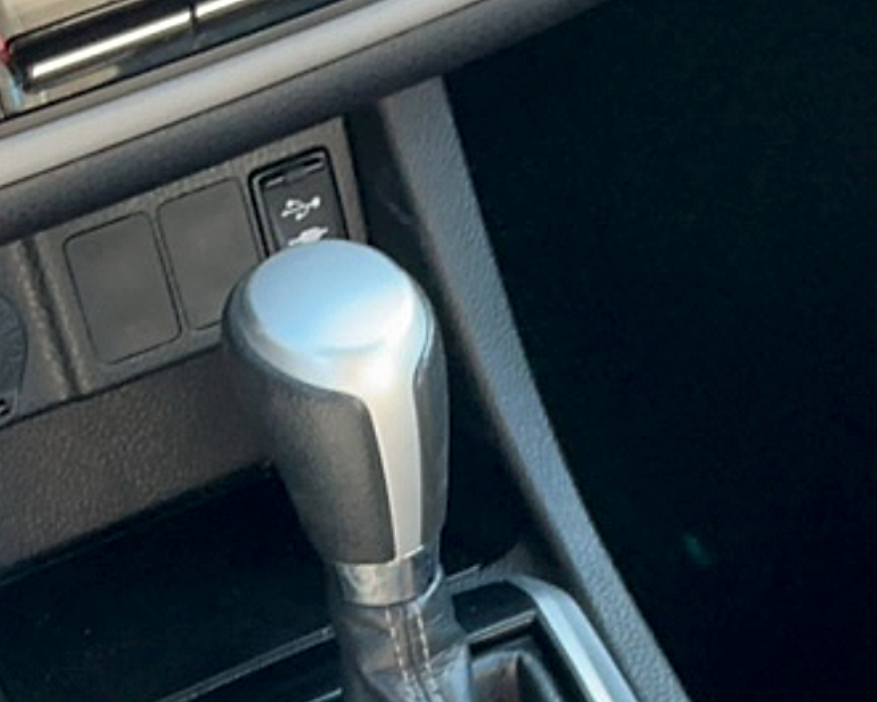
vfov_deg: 17.3
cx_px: 505
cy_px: 839
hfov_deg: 22.5
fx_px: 2207
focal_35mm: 85
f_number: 1.8
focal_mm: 3
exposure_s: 1/60
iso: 50
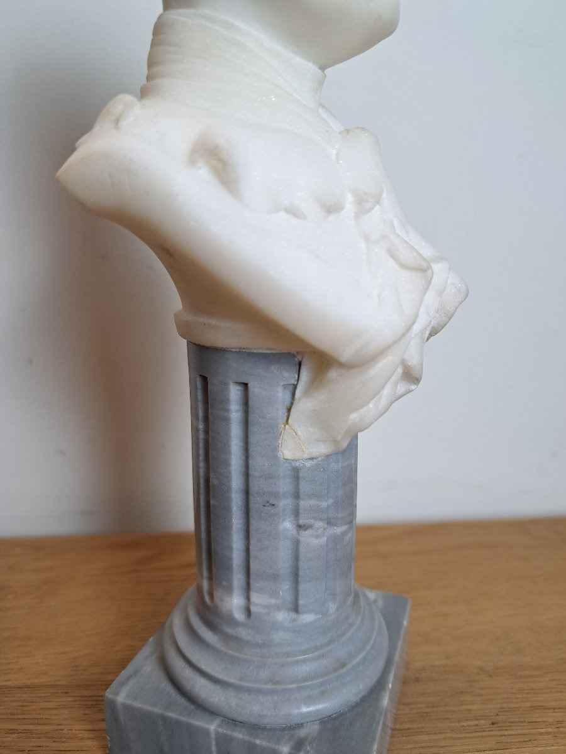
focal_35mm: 24
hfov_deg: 56.8
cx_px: 283
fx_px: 523
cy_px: 377
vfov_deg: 71.6
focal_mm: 5.23
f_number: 1.8
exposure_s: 1/50
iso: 125
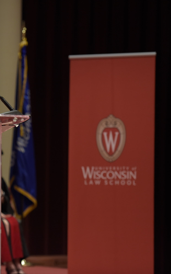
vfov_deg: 11.8
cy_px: 137
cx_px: -19
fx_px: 1328
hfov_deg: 7.3
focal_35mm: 178
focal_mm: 116
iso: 3200
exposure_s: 1/200
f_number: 2.8
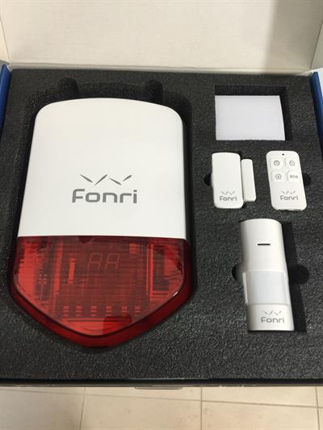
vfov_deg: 61.6
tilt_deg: -68.3
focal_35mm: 29
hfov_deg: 48.2
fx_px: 361
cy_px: 215
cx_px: 162
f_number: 2.2
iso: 80
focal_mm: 4.15
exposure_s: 1/17
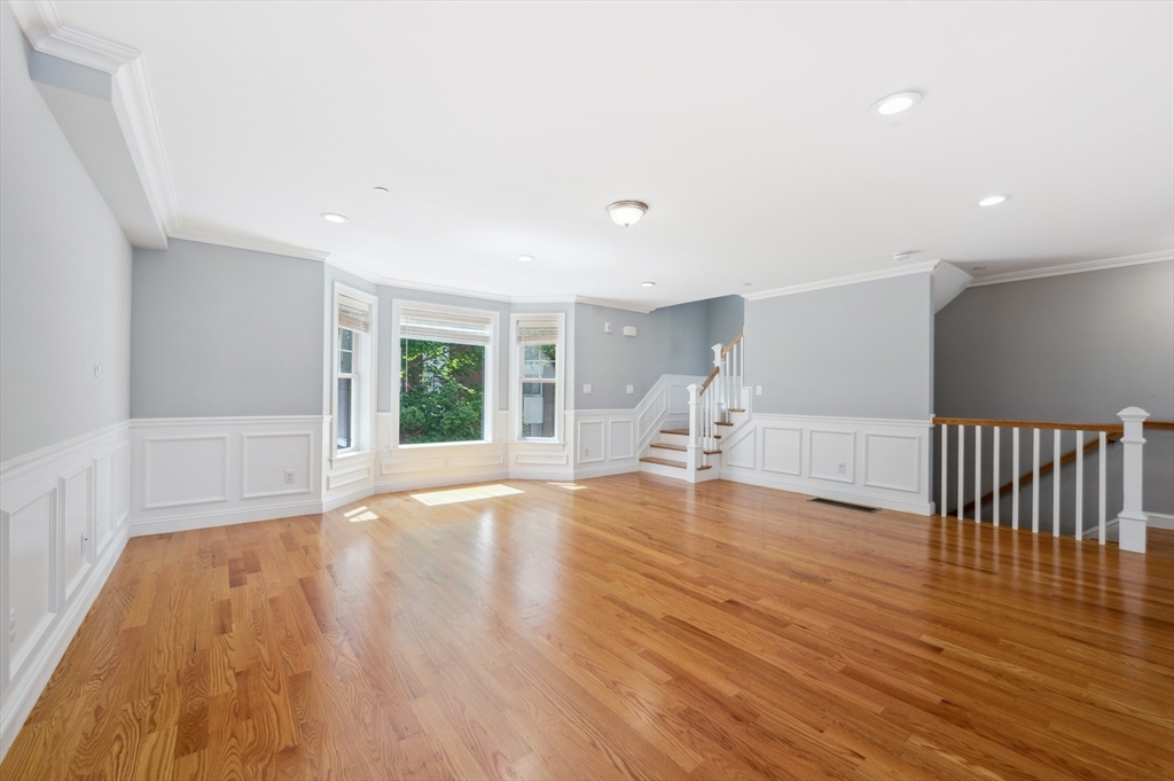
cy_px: 390
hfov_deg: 104.3
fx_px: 456
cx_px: 587
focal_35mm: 14
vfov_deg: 81.1
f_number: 8
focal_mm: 14
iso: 100
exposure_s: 1/8
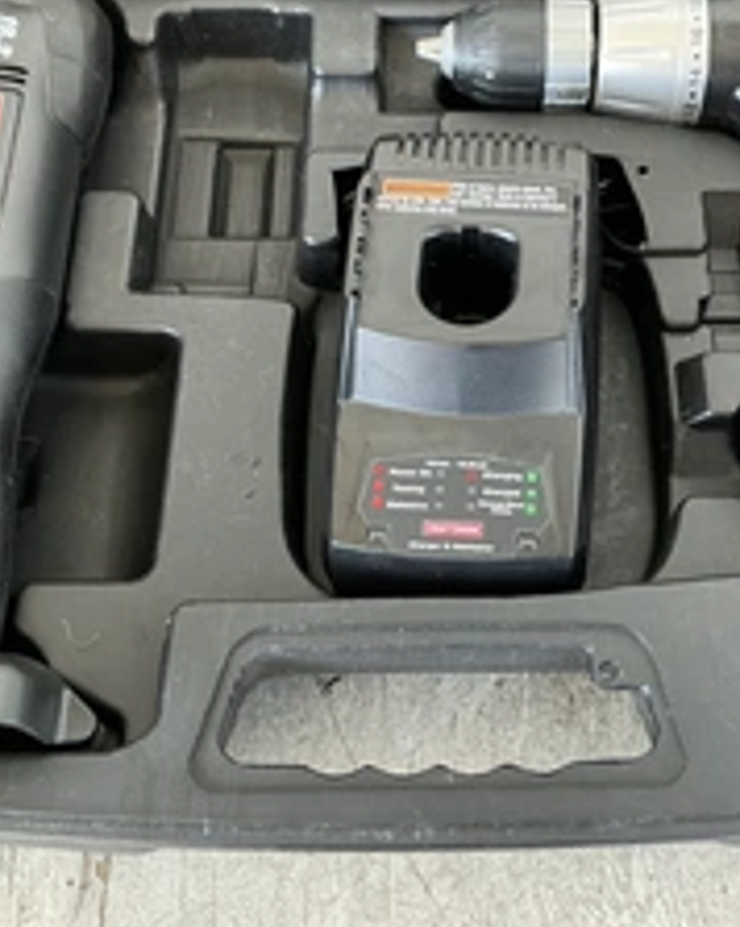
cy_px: 316
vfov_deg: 37.7
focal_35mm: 49
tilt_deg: -58.6
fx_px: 1343
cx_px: 491
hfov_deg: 30.6
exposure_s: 1/60
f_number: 1.8
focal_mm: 3
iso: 80
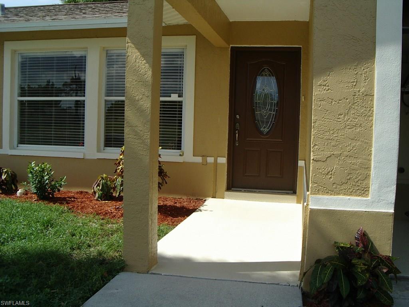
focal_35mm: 38
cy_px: 154
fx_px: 449
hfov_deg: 49.0
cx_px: 204
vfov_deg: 37.7
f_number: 4.8
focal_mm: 5.8
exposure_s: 1/400
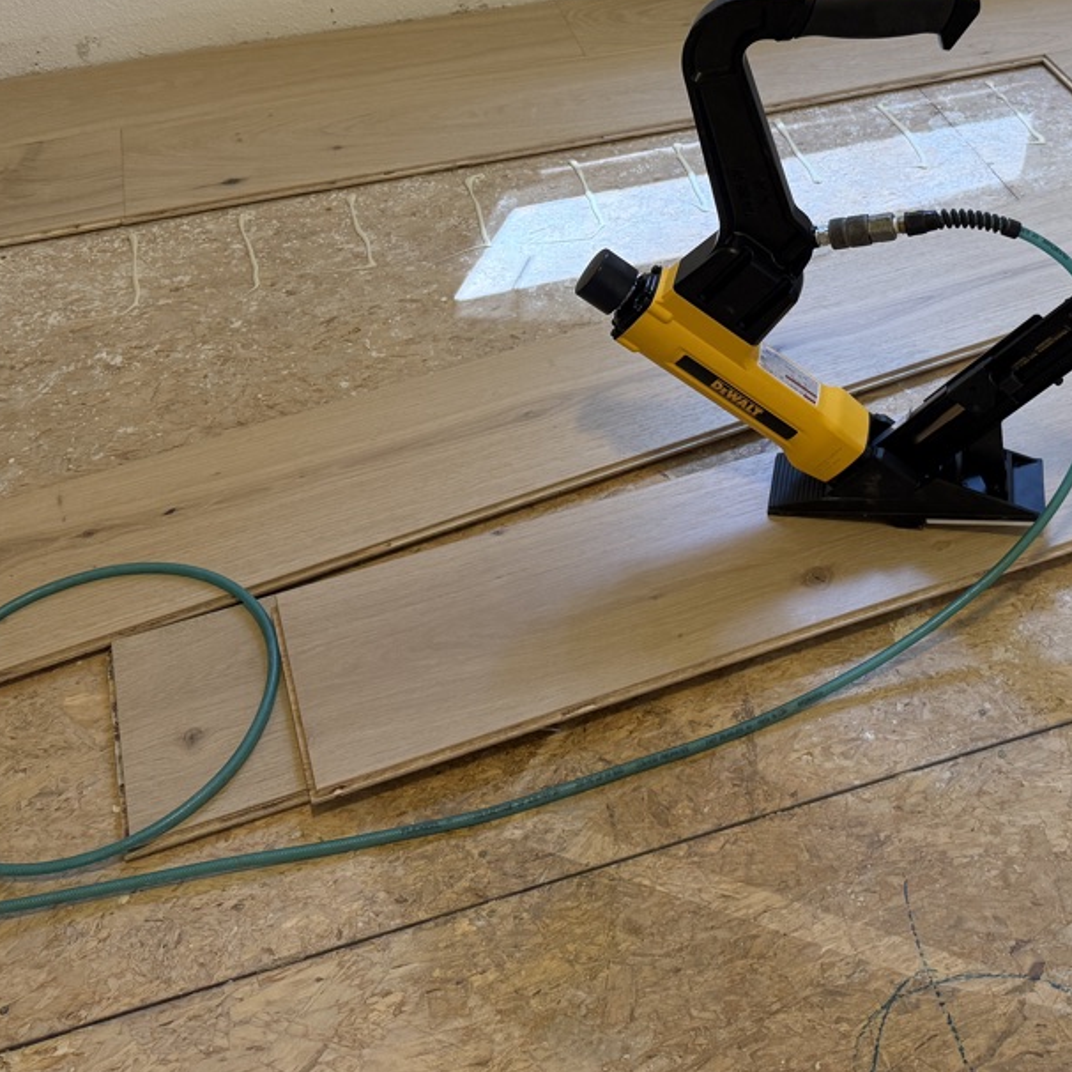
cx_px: 731
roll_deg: +0.6
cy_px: 292
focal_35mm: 42
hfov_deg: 39.5
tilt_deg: -37.4
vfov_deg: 39.1
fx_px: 1472
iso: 200
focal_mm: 6.76
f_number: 1.78
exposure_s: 1/60
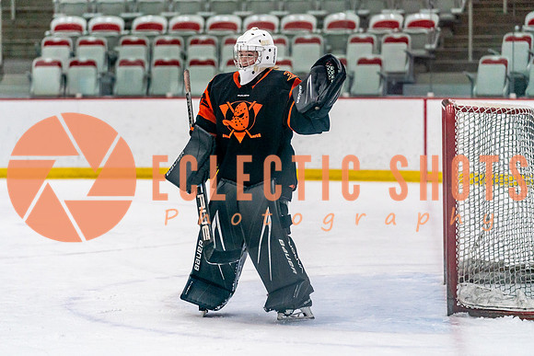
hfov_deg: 14.1
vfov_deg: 9.4
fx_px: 2166
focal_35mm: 146
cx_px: 252
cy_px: 191
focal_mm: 126
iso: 3200
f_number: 2.8
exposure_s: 1/1250
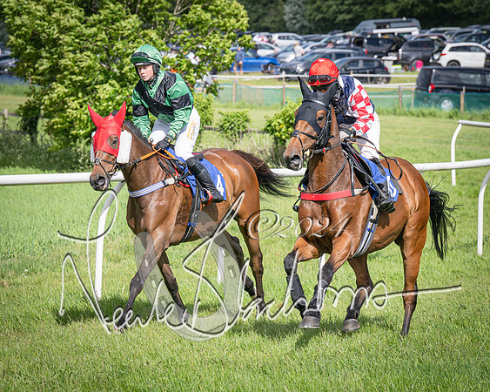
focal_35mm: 206
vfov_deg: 7.5
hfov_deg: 9.4
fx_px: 2991
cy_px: 197
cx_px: 147
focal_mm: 105
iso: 400
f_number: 5
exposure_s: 1/2500
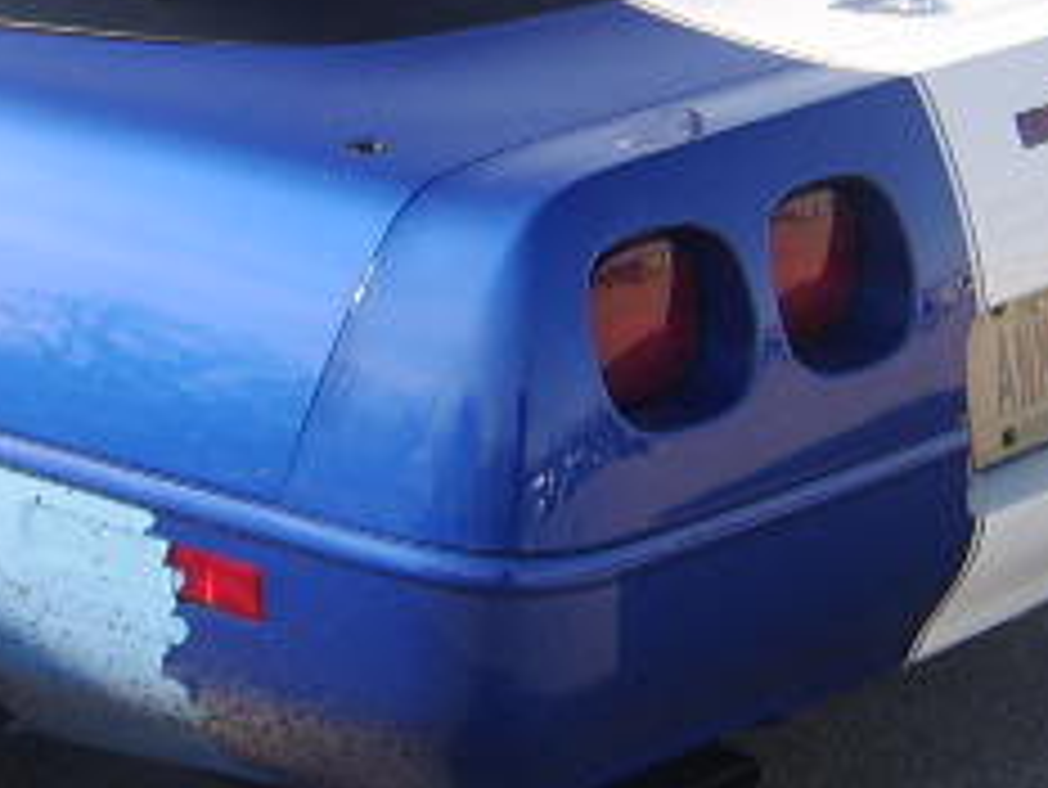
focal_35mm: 85
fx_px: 2575
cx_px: -36
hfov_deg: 22.0
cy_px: 144
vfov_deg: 17.2
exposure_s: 1/297
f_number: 4
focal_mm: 8.13
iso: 71
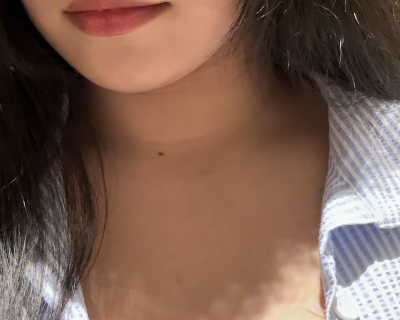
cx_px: 125
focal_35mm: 57
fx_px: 675
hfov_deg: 32.7
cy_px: 31
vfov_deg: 25.8
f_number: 1.9
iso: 500
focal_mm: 2.69
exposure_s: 1/25
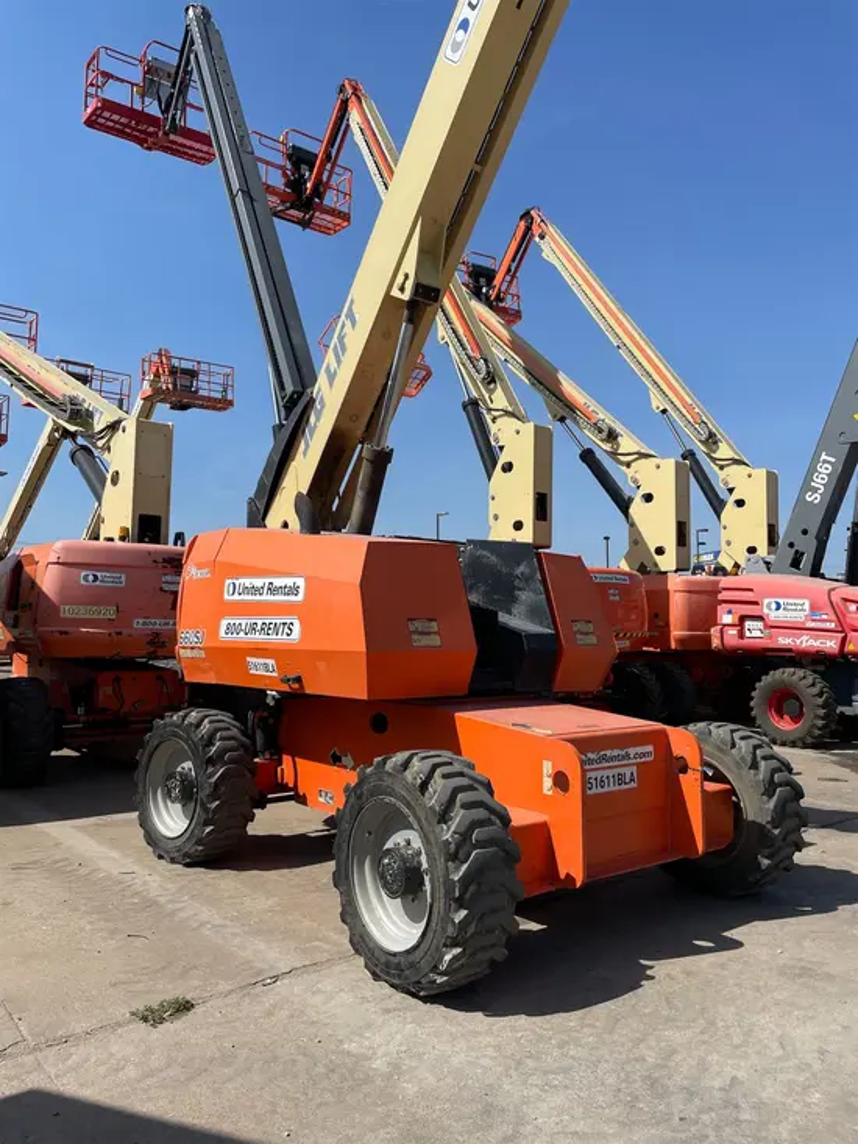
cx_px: 429
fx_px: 859
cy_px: 572
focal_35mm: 26
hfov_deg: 53.1
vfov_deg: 67.3
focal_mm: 4.2
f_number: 1.6
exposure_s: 1/5814
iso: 50
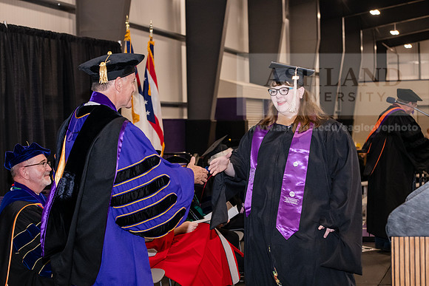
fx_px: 834
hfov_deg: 28.8
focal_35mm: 70
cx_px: 214
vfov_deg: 19.5
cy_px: 143
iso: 2500
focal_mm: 70
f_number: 5.6
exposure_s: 1/200
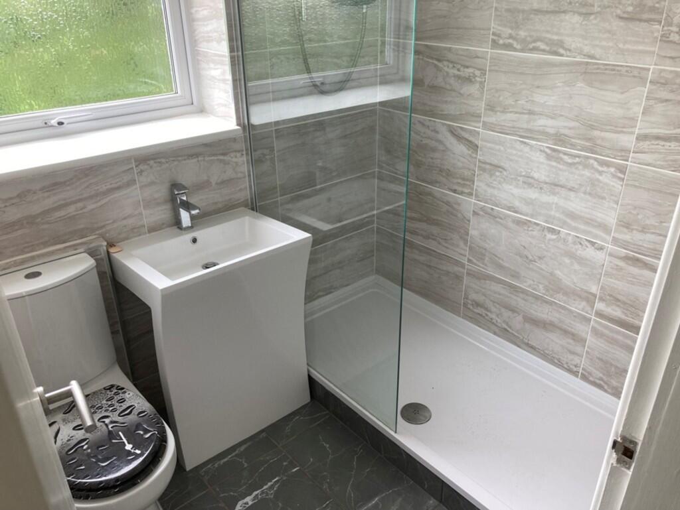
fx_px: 550
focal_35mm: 28
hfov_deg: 63.4
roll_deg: +1.8
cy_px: 255
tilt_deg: -27.3
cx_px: 340
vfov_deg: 49.8
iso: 32
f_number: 1.8
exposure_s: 1/100
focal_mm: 3.99
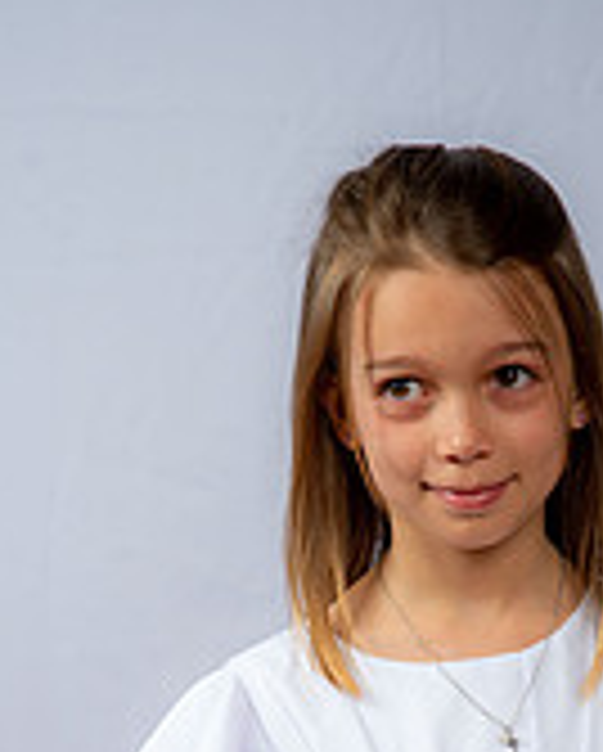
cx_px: 470
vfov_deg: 10.5
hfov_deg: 8.5
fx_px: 4053
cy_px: 784
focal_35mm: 182
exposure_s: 1/200
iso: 250
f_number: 6.3
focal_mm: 72
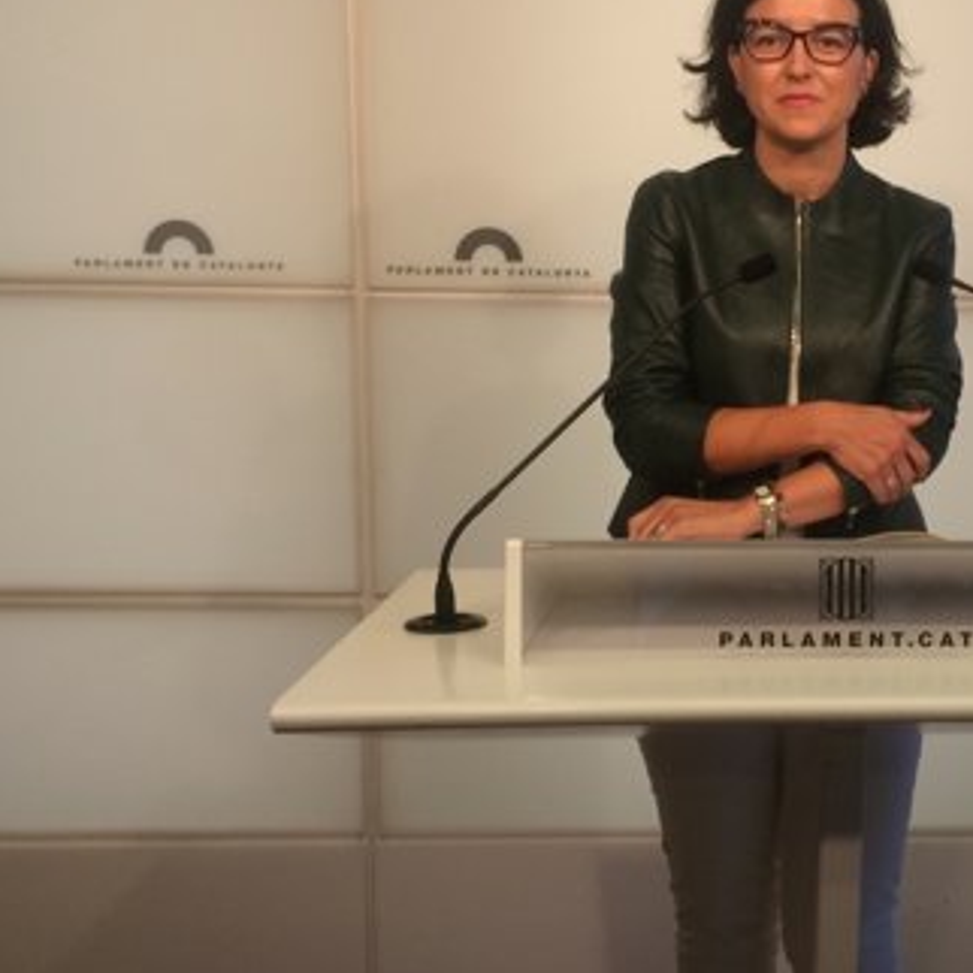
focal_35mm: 55
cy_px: 453
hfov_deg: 29.7
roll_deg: -0.7
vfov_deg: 31.1
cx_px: 894
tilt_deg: -8.1
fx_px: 1749
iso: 50
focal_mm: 4.15
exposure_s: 1/33
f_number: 2.2
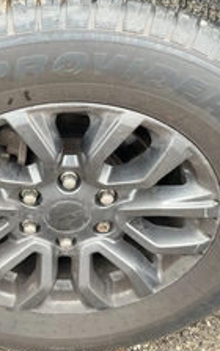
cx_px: 57
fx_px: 528
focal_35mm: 55
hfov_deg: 23.3
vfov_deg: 36.6
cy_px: 128
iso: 64
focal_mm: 3
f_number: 1.8
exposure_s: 1/122
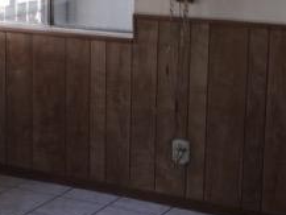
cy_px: 55
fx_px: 901
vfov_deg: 13.6
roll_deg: +0.4
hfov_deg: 17.7
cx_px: 22
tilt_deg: -10.6
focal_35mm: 109
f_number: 2.2
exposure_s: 1/40
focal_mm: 4.15
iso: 32
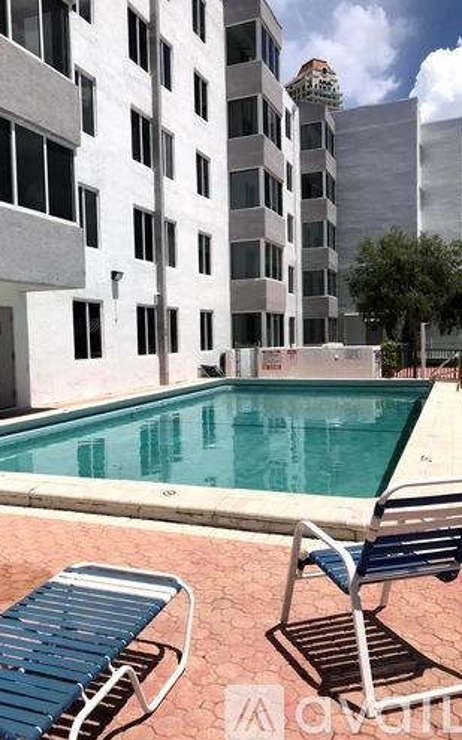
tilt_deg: -3.2
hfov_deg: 41.6
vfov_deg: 62.9
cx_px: 186
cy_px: 371
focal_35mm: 30
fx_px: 605
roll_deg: +1.1
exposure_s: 1/5650
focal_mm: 3.99
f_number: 1.8
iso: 20
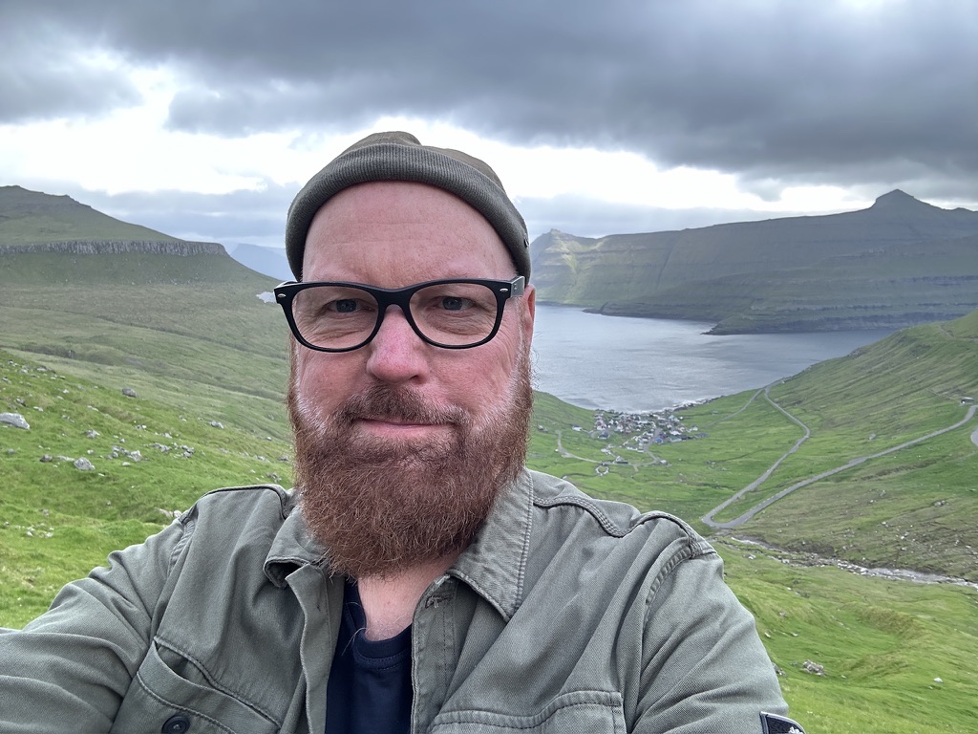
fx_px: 650
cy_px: 367
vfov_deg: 58.9
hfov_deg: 73.9
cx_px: 489
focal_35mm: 23
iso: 25
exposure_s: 1/177
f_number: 1.9
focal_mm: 2.69
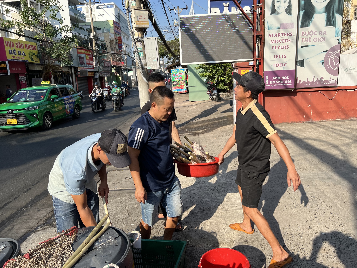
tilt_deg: -15.2
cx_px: 178
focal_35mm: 26
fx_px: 268
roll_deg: +1.6
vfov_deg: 53.1
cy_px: 134
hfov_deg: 67.3
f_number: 1.5
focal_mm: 5.7
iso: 50
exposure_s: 1/2571
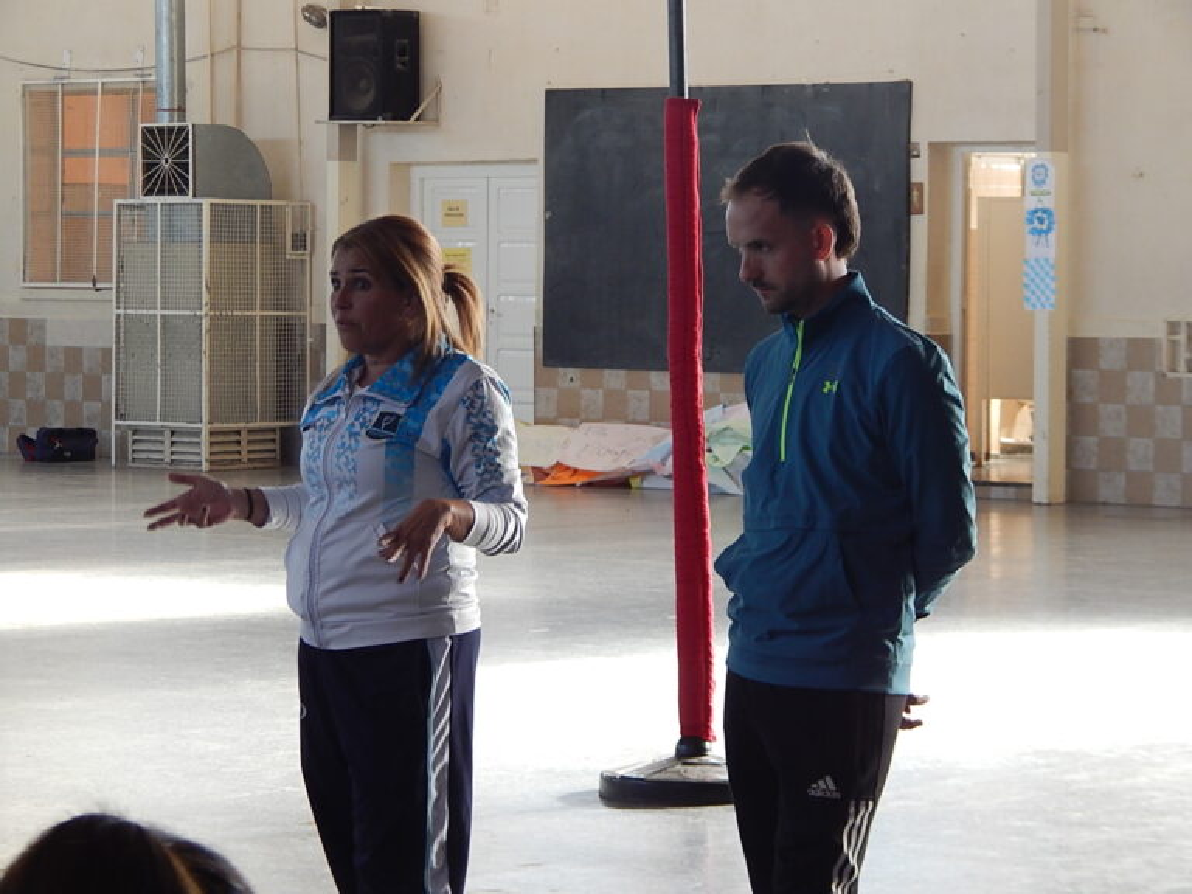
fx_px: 4545
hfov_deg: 14.9
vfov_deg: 11.2
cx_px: 596
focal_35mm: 132
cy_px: 447
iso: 200
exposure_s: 1/10
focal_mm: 23.4
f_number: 4.8
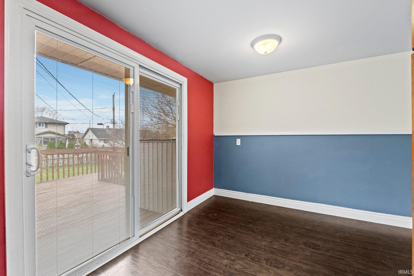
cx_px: 207
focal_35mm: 15
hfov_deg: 100.4
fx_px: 172
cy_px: 138
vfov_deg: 77.3
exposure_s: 1/15
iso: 800
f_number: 5
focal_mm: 10
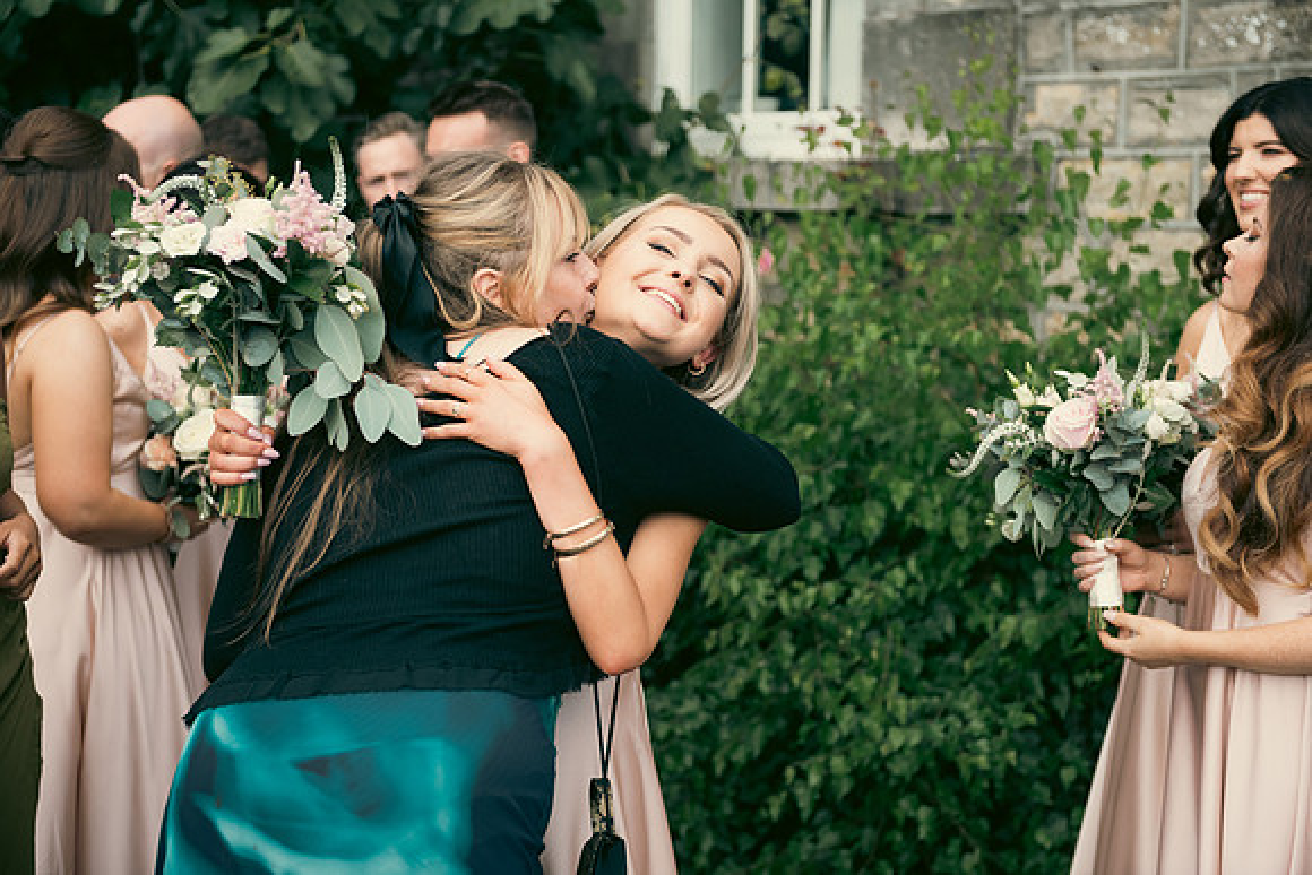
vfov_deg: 22.6
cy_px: 438
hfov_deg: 33.4
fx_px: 2187
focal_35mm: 60
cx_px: 656
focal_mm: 60
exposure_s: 1/500
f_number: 3.5
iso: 100
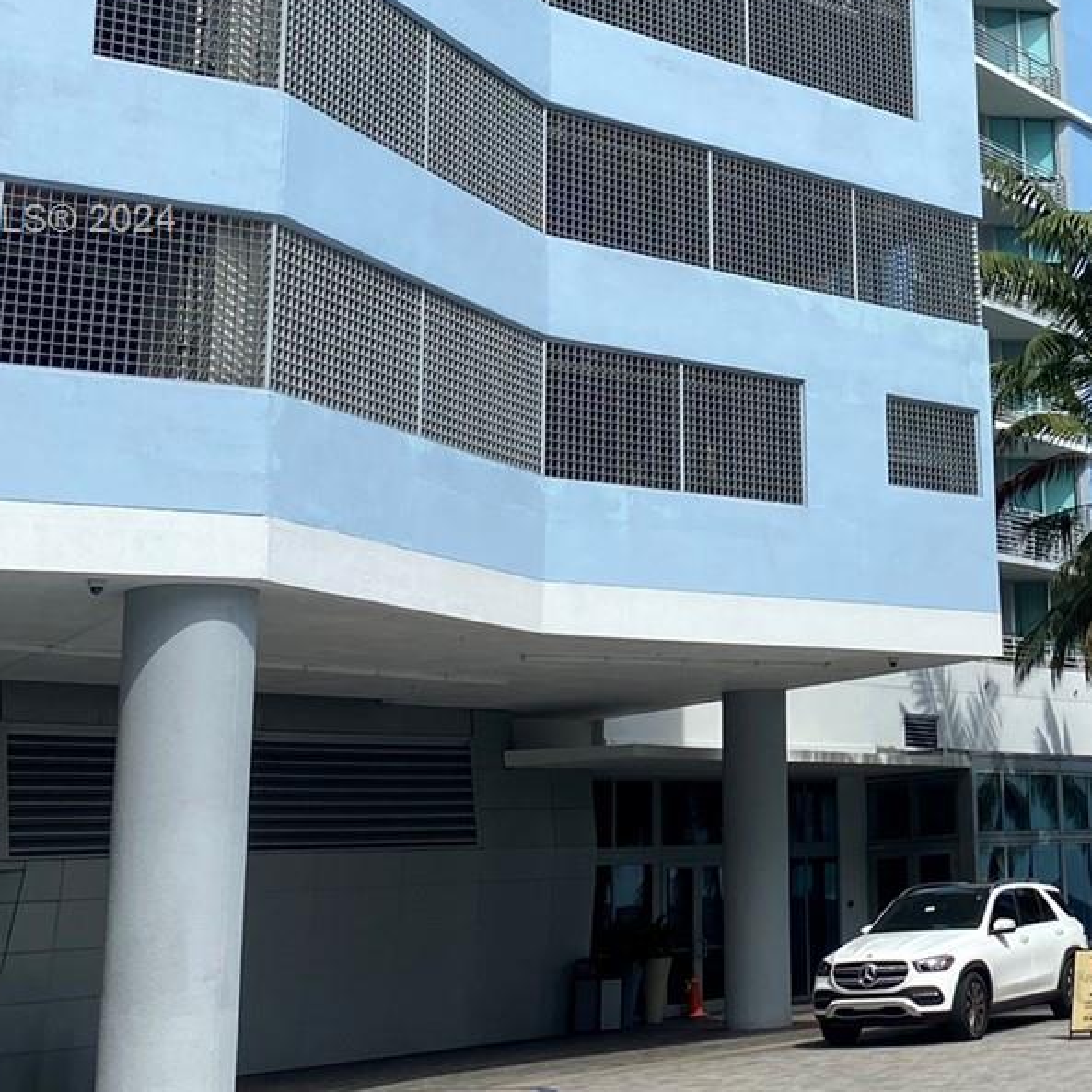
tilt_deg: +16.2
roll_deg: +3.6
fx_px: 2213
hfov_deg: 26.4
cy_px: 223
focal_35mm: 62
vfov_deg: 27.2
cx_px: 1061
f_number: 1.8
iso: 32
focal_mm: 4.25
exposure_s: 1/3300
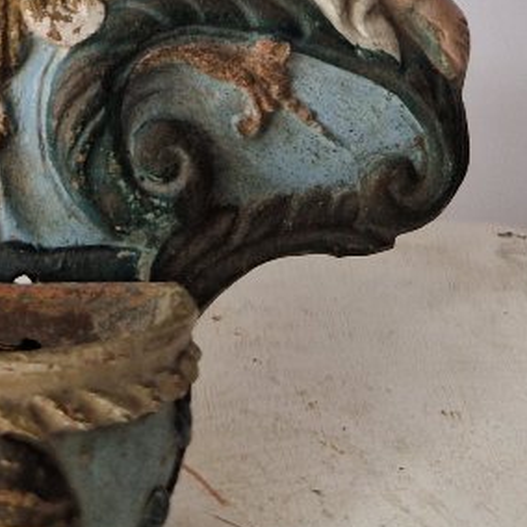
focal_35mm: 86
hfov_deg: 19.6
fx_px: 1481
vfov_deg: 17.5
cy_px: -327
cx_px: 15
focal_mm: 5.4
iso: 50
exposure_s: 1/180
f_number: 1.8
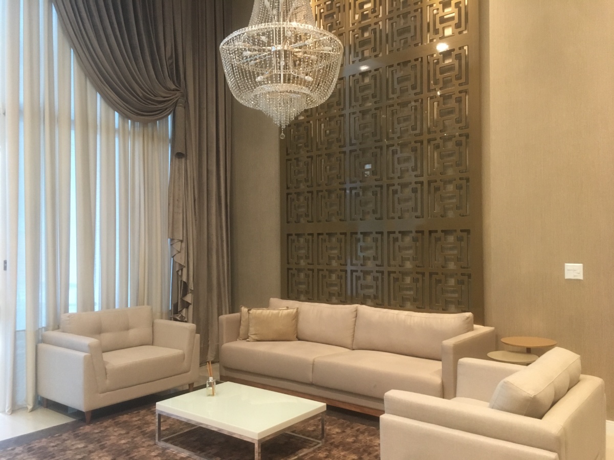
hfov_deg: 61.7
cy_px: 230
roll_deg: +0.1
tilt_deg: +1.5
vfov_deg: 48.2
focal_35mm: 29
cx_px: 307
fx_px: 514
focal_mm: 4.15
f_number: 2.2
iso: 200
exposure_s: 1/17
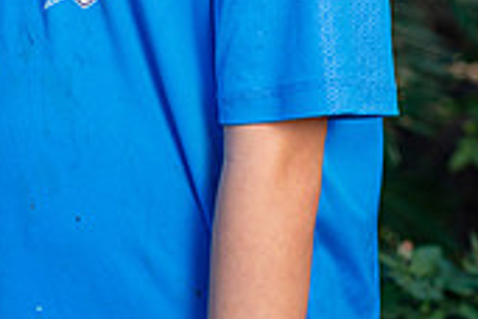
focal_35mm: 224
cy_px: -302
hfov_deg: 9.2
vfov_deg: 6.0
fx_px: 2974
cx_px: 110
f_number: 4
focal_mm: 85
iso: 200
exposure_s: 1/160
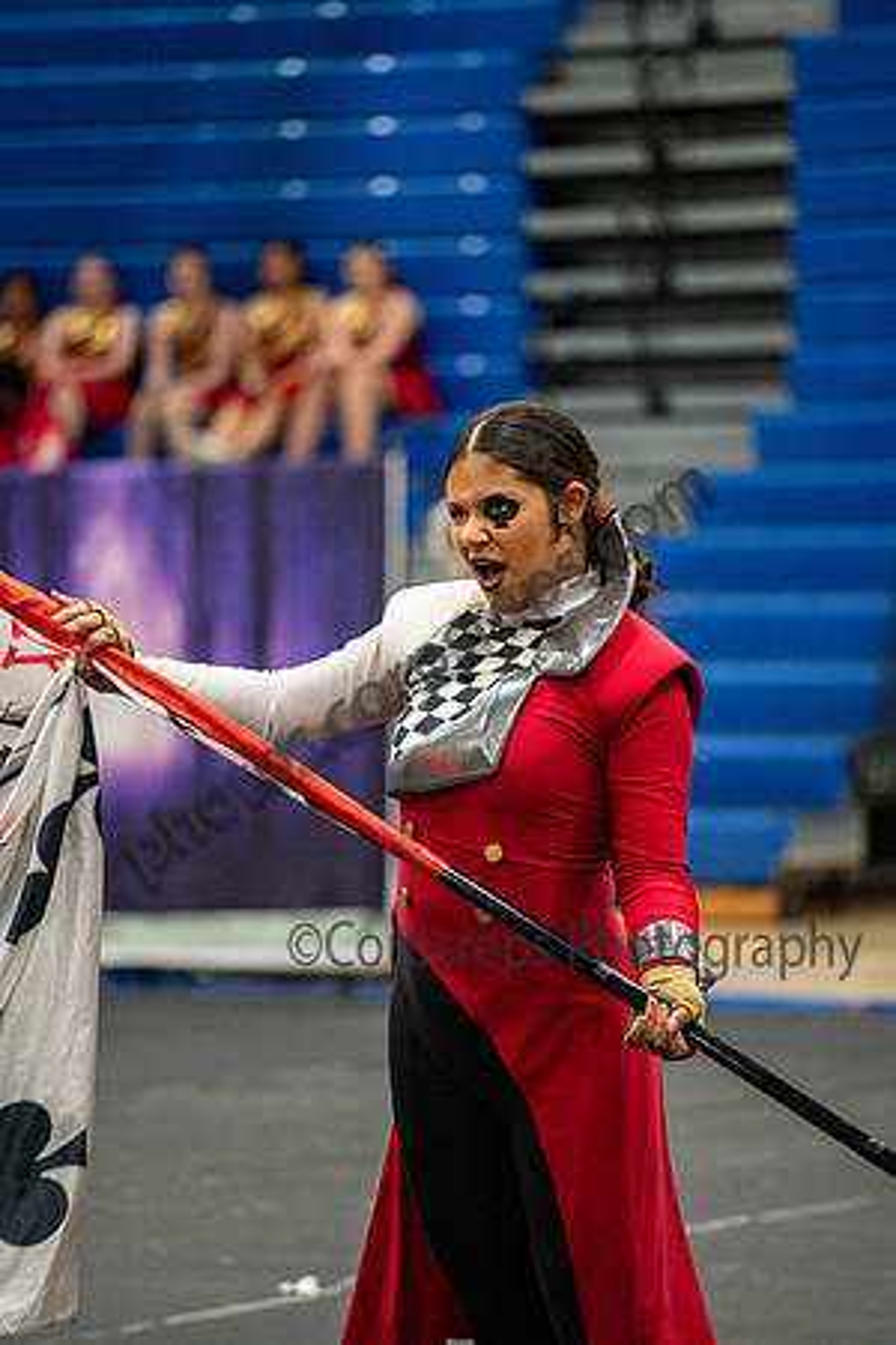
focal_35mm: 185
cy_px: 672
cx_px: 448
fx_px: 6906
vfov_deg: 11.1
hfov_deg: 7.4
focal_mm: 185
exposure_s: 1/500
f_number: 4
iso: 6400
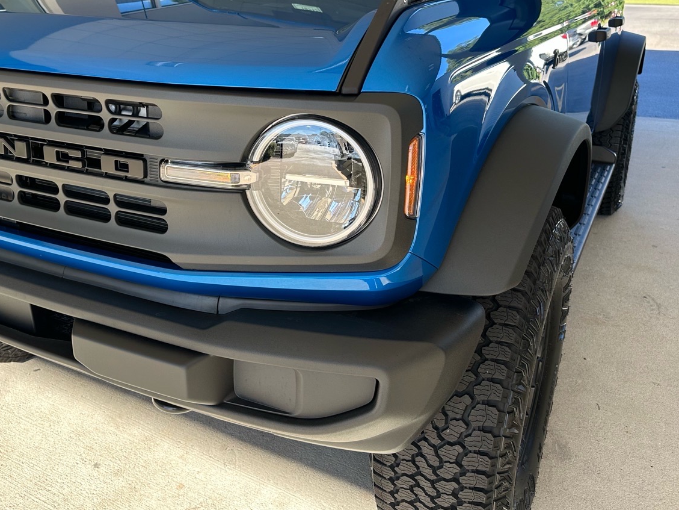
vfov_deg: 41.4
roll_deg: -0.2
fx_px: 667
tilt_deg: -15.8
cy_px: 178
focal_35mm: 34
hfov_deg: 53.4
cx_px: 256
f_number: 1.78
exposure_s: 1/469
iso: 80
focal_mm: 6.86
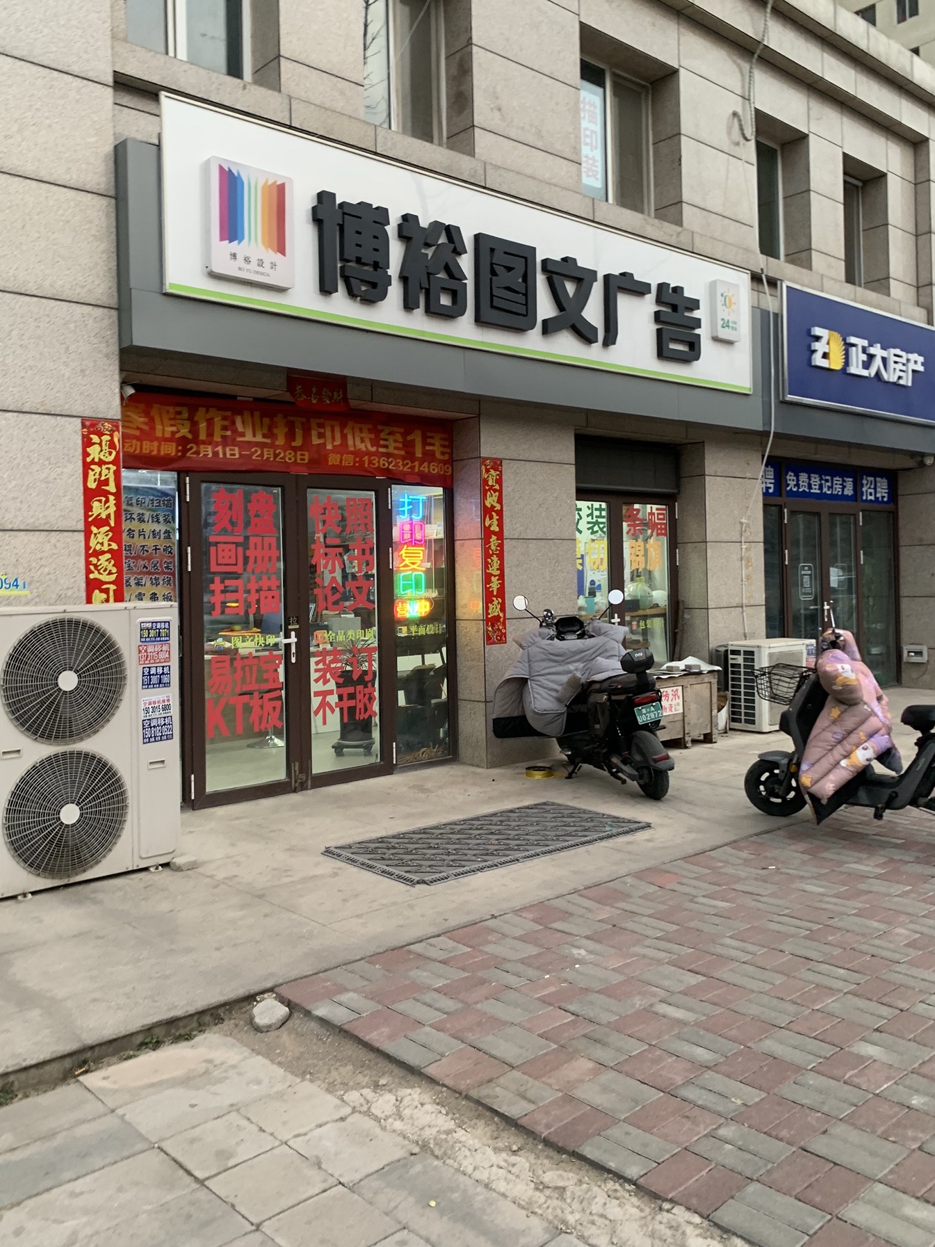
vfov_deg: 61.6
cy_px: 568
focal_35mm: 29
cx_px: 433
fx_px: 1044
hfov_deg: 48.2
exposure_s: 1/70
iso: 100
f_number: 1.8
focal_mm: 4.25
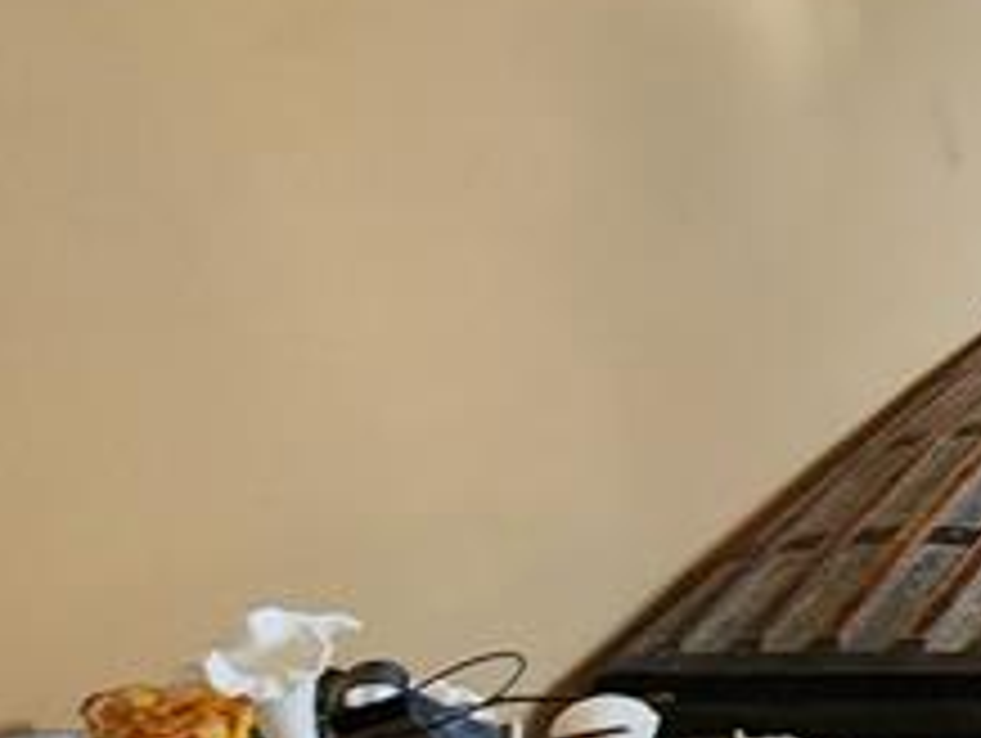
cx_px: 2156
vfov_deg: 23.1
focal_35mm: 61
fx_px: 1731
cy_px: 9
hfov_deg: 17.1
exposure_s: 1/40
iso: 320
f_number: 2.2
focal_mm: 2.2
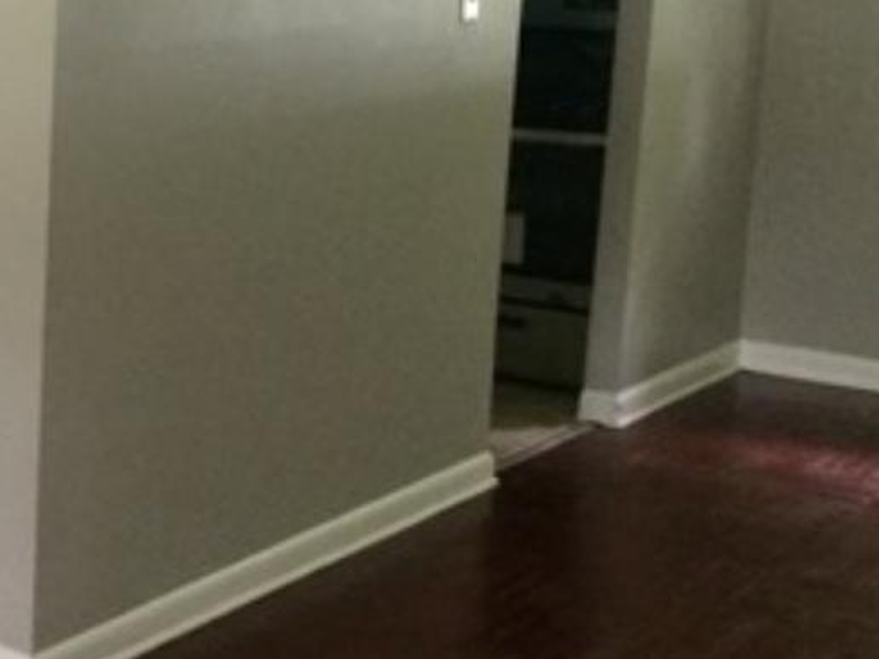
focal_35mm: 81
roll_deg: -0.1
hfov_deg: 22.1
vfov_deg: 18.2
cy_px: 225
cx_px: -204
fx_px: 2057
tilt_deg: -10.4
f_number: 2.2
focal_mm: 4.15
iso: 320
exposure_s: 1/15
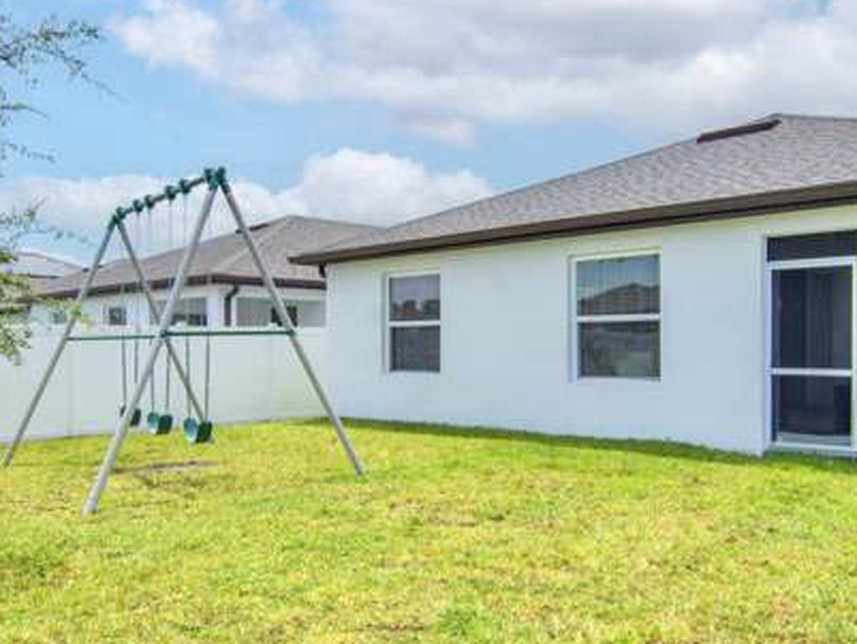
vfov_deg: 31.5
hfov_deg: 41.2
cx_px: 457
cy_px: 337
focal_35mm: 46
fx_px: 1139
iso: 100
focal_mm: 16
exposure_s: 1/250
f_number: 10
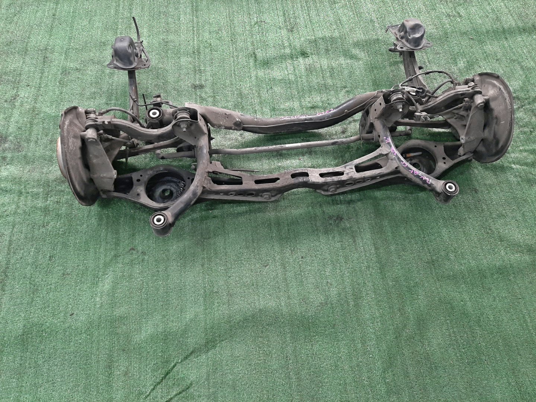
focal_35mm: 26
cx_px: 268
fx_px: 403
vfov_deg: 53.1
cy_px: 201
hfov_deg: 67.3
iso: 132
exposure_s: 1/50
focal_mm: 3.93
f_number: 1.7
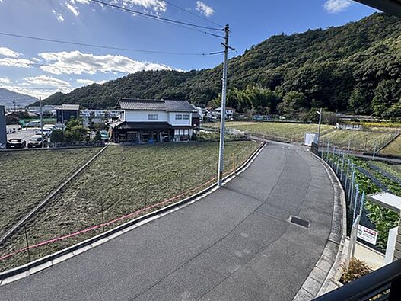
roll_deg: -0.3
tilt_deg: -3.8
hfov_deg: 90.1
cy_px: 135
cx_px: 165
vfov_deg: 74.5
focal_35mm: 17
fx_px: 197
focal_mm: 2.22
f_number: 2.2
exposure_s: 1/462
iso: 40
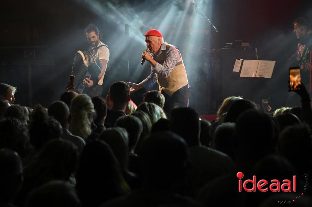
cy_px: 104
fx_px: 866
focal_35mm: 100
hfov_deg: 20.4
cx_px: 156
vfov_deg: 13.7
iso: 1250
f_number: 4.5
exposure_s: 1/80
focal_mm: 100
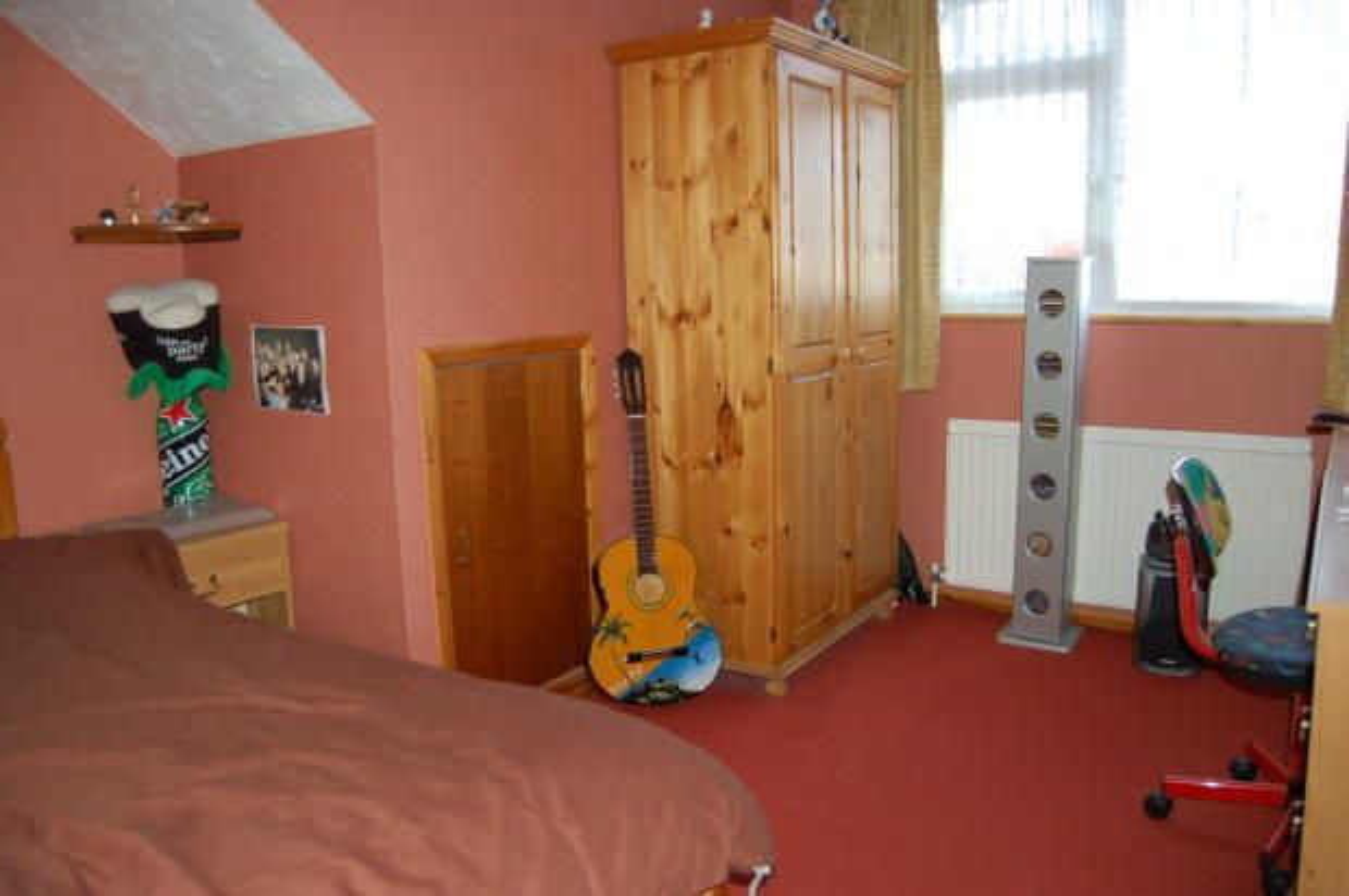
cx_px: 674
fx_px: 1011
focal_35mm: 27
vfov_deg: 47.8
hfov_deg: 67.4
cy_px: 448
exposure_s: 1/60
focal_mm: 18
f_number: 3.5
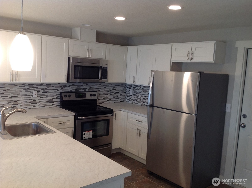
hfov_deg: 52.7
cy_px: 94
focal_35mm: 35
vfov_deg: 40.6
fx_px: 254
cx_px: 126
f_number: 2.4
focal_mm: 4.28
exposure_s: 1/15
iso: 80
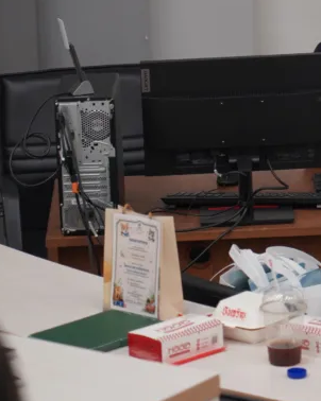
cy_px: 55
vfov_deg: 7.2
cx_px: 370
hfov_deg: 5.8
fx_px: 3173
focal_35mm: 267
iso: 2500
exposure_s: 1/160
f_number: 4
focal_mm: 105
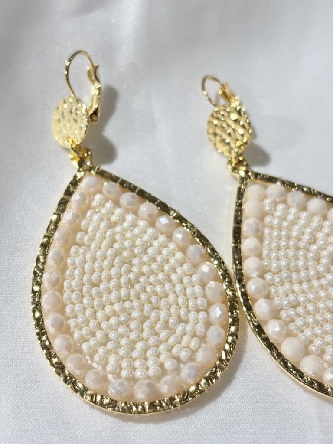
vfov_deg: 36.8
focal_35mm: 52
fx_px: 667
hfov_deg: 28.0
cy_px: 222
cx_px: 166
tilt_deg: -59.2
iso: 32
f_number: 1.6
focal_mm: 5.96
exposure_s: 1/264
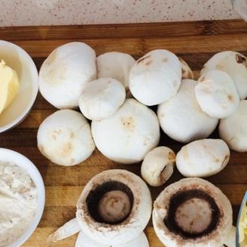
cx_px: 151
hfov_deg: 32.1
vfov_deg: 31.9
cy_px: 168
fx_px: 428
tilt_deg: -72.6
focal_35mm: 53
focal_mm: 4.15
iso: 320
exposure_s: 1/33
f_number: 2.2
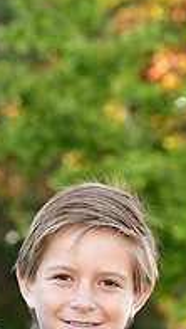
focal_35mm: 399
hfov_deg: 3.1
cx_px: 19
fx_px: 3480
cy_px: 441
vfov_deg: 5.4
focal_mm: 86
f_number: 4.5
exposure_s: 1/125
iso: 400
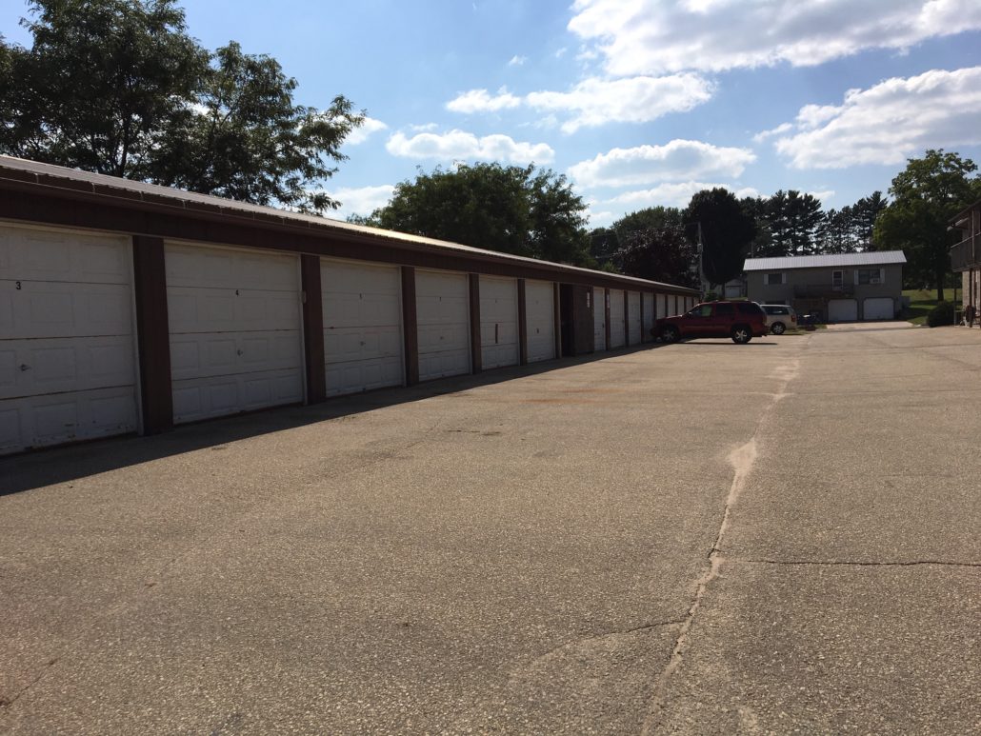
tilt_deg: -2.4
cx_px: 490
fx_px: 822
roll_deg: +1.7
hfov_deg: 61.6
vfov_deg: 48.2
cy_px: 368
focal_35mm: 29
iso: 25
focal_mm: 4.15
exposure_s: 1/4808
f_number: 2.2
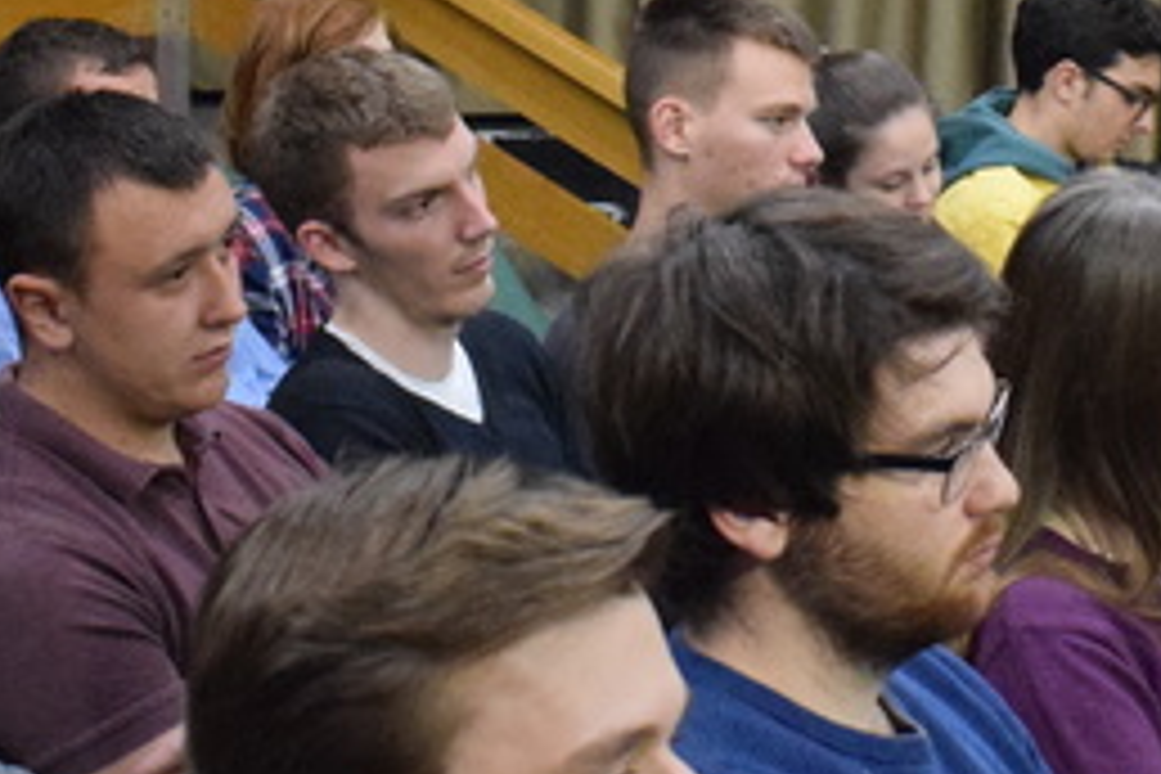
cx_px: 1134
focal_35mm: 107
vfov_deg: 12.7
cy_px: 142
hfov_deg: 18.6
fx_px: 3450
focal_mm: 18
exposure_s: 1/60
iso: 4500
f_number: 3.5
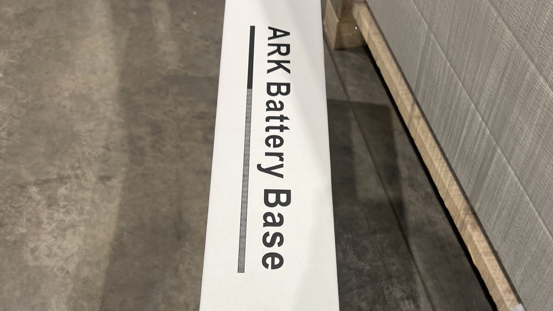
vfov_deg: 30.8
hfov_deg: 52.8
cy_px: 222
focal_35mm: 38
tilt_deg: -57.1
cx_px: 278
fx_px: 557
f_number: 1.5
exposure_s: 1/75
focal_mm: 5.7
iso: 125
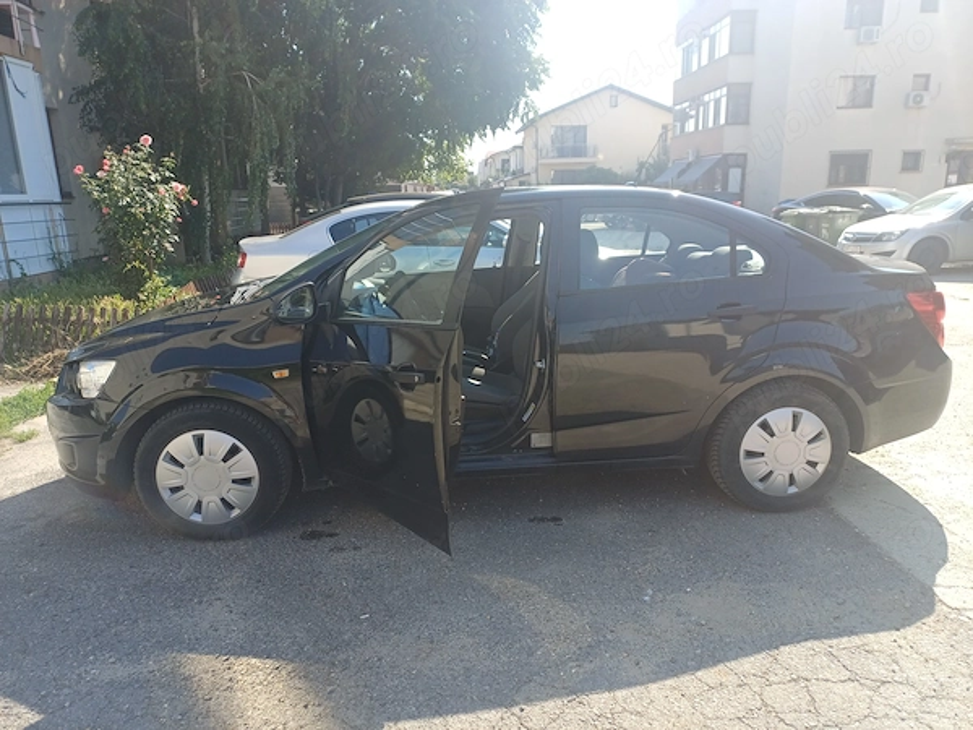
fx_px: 703
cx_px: 486
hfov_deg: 69.4
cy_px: 365
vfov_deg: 54.9
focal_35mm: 25
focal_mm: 4.65
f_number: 1.8
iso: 50
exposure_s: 1/434
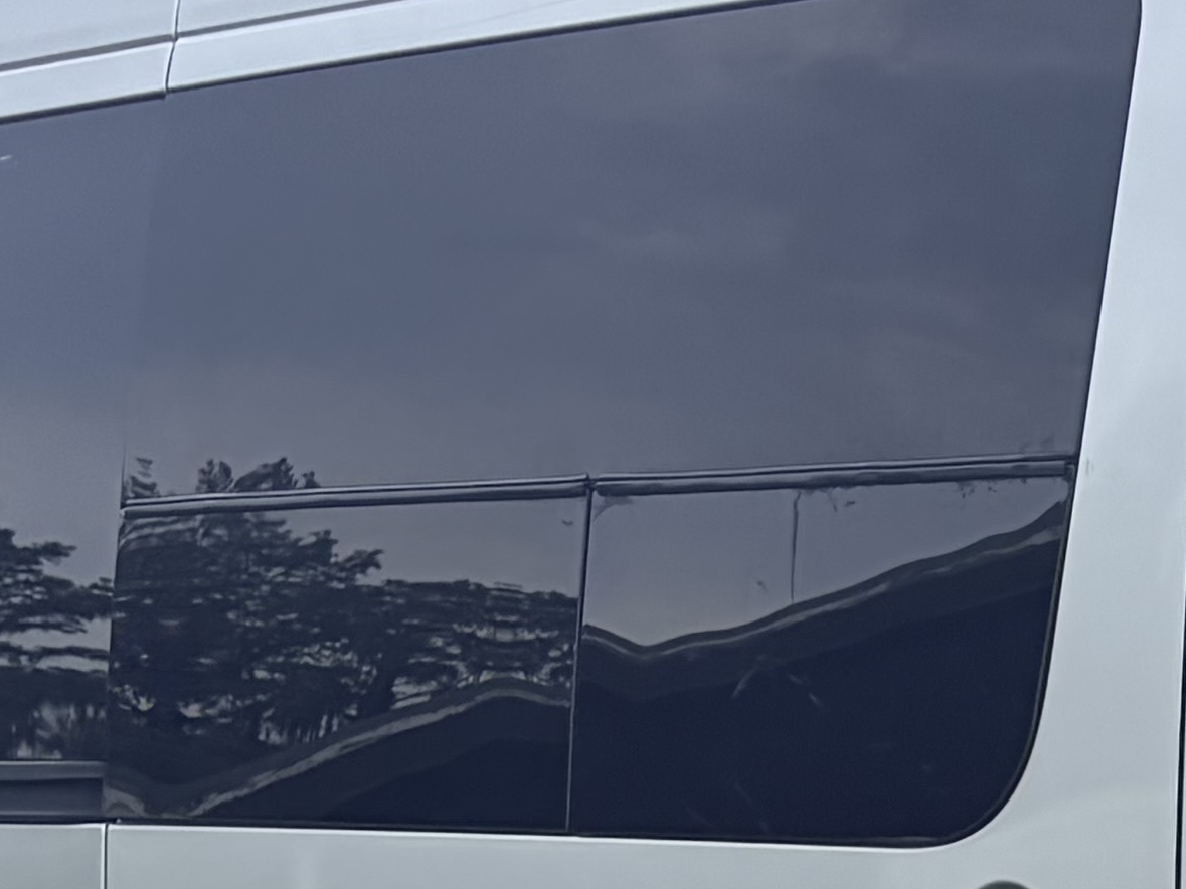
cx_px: 1539
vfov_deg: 11.6
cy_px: 1023
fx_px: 4317
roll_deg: +0.7
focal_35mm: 126
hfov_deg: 14.9
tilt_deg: -1.8
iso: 50
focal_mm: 5.96
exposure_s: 1/1099
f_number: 1.6
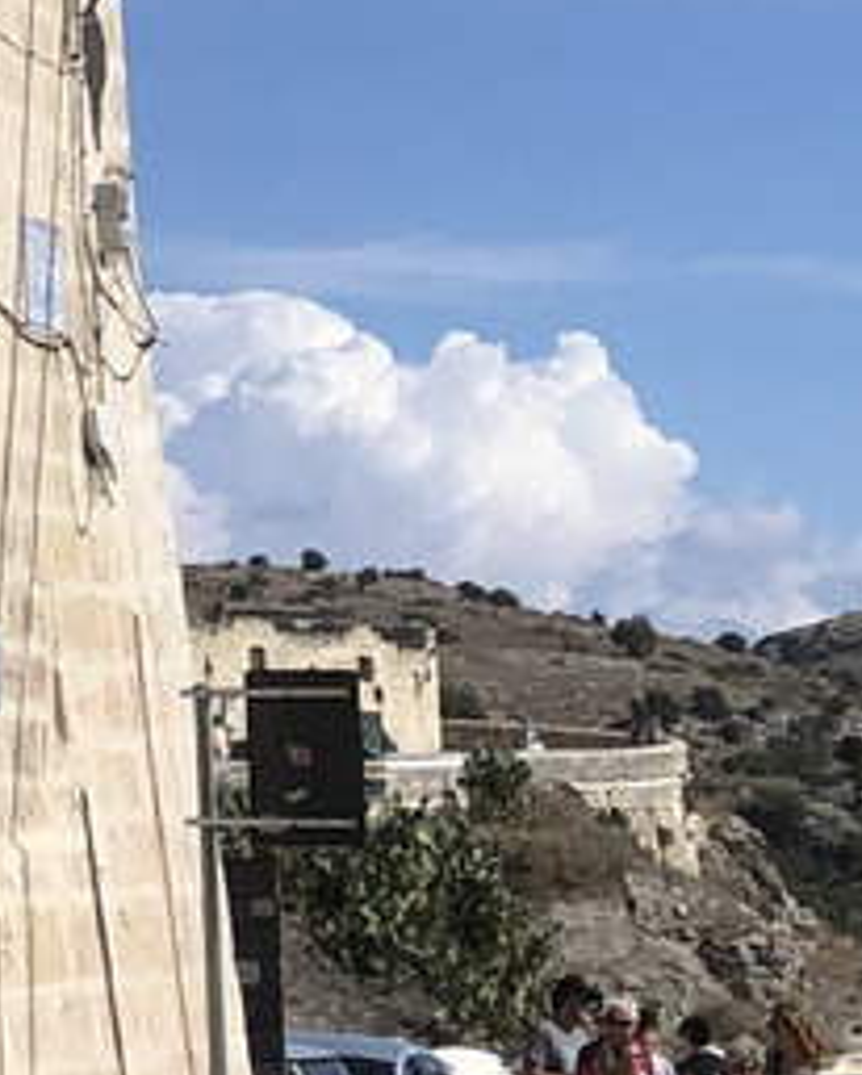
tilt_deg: +13.0
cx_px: -1008
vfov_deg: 11.0
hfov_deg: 8.5
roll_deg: -1.2
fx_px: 5415
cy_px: -389
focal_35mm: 170
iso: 25
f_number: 1.8
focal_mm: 4
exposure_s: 1/4425
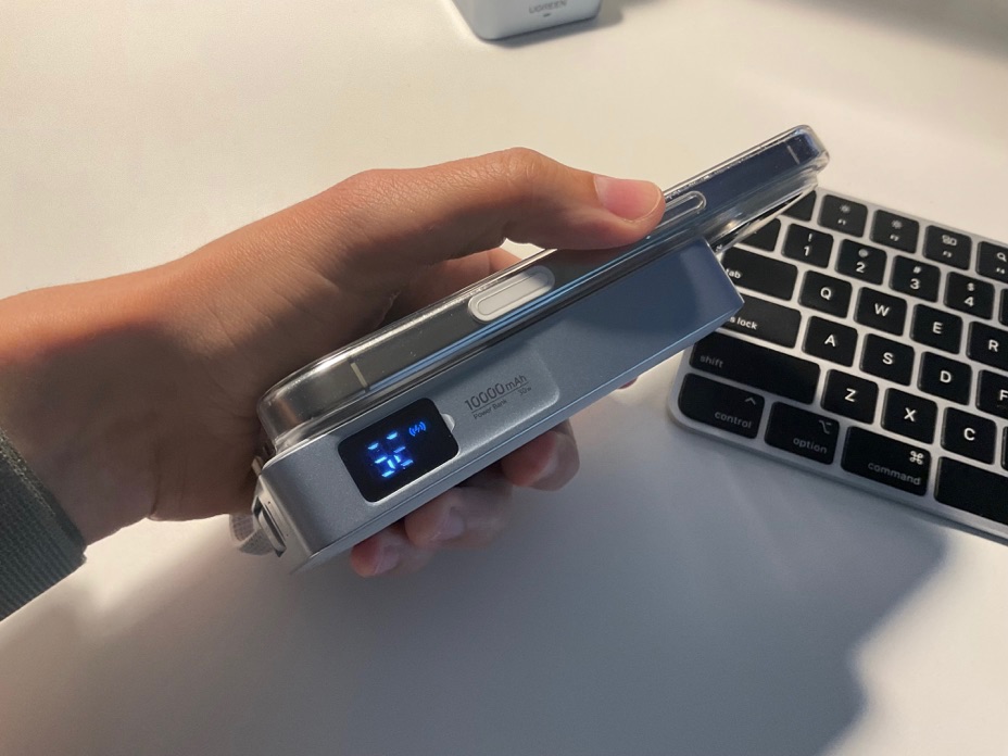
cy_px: 378
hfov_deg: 61.7
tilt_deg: -57.2
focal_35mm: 29
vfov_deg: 48.2
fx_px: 844
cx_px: 504
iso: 64
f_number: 1.8
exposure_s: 1/60
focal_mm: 3
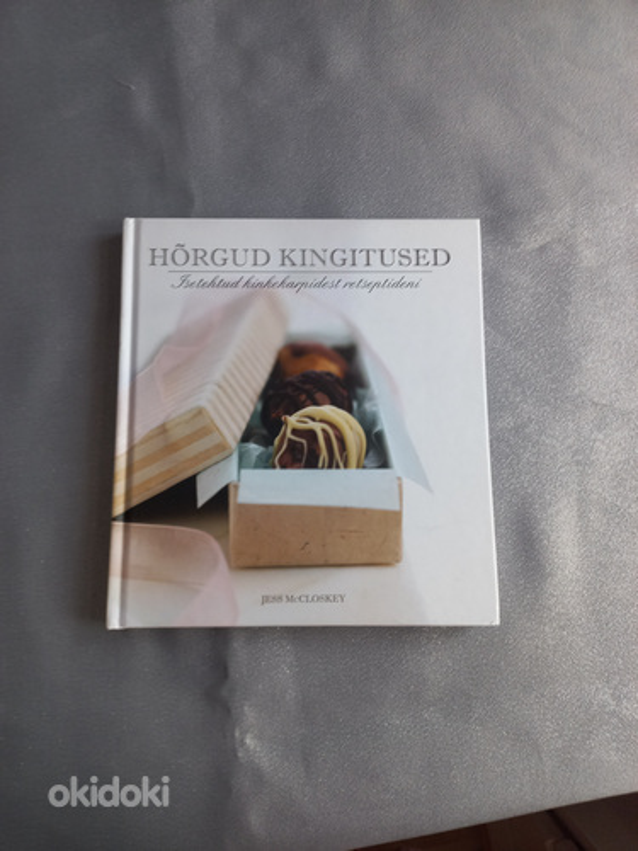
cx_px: 319
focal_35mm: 25
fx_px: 614
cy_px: 426
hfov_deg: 54.9
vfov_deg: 69.4
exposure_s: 1/50
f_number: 1.8
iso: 64
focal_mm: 4.6
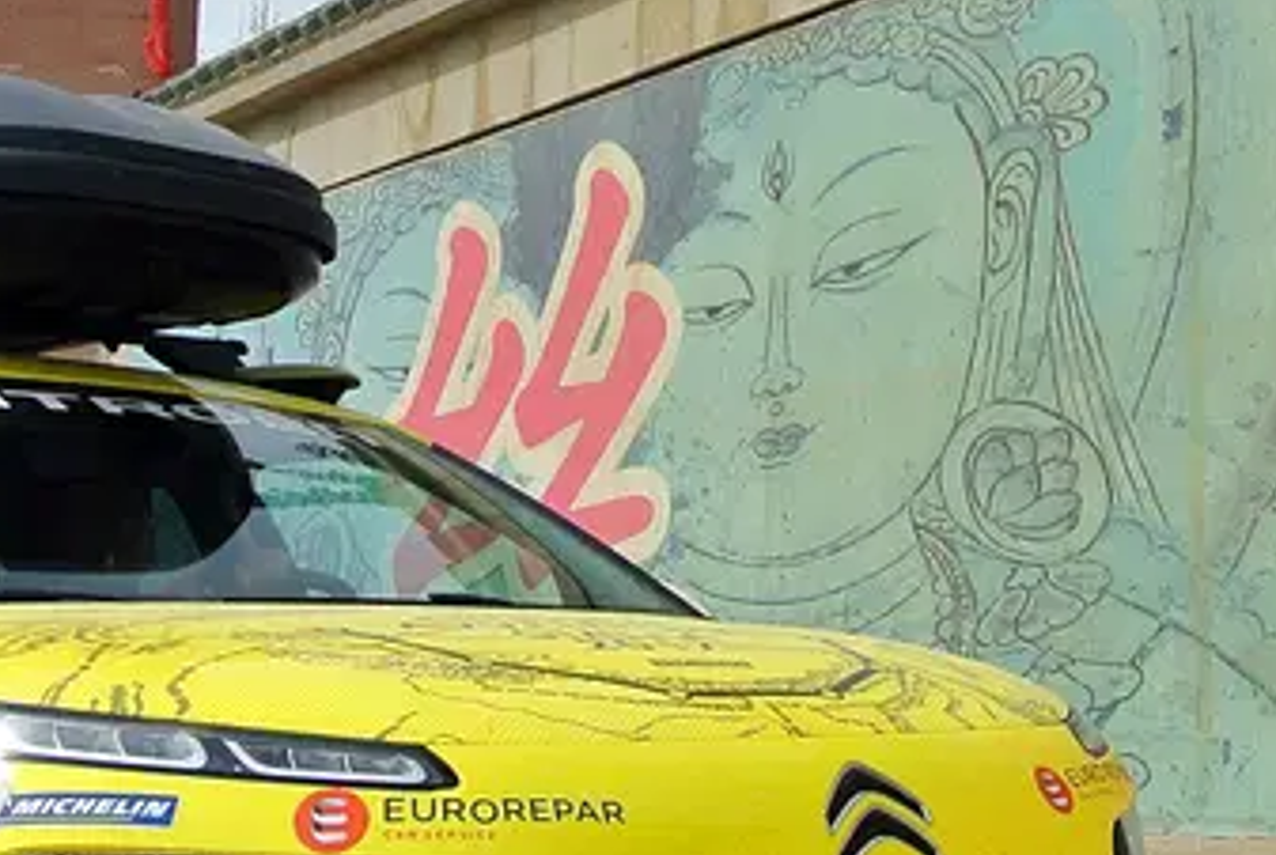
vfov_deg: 21.2
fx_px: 2272
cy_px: 236
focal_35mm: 64
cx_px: 1111
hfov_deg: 30.2
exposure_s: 1/1000
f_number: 5
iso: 100
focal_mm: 6.7
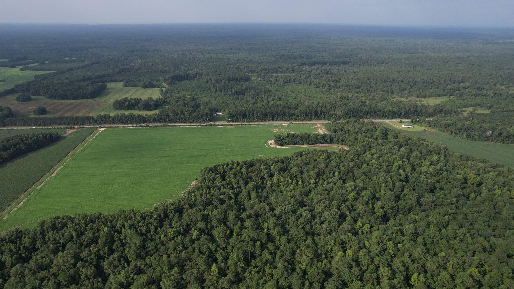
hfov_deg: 76.3
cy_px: 145
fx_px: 327
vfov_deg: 47.7
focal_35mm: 24
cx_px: 247
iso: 100
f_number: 2.8
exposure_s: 1/2000
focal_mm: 8.38
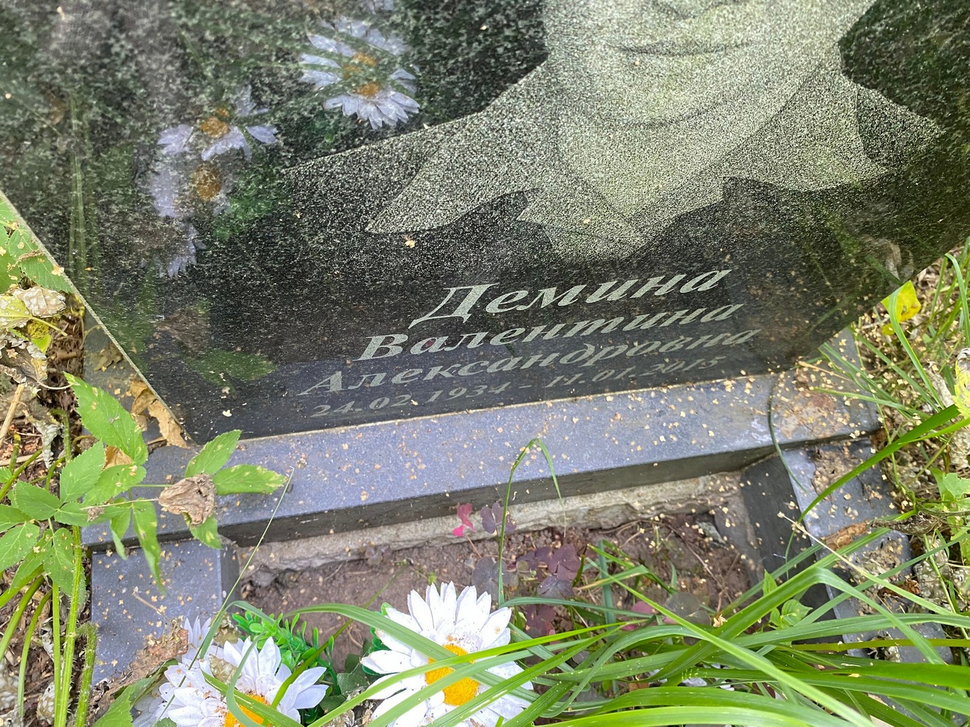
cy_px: 364
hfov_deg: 67.3
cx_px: 485
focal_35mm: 26
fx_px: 729
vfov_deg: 53.1
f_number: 1.8
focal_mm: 4.25
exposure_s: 1/75
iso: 125
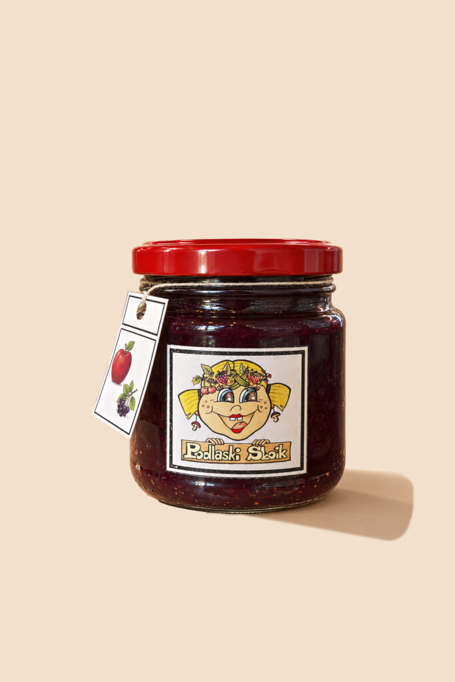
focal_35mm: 60
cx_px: 228
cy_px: 341
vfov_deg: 33.4
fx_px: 1137
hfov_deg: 22.6
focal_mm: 60
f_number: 10
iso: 200
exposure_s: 1/200
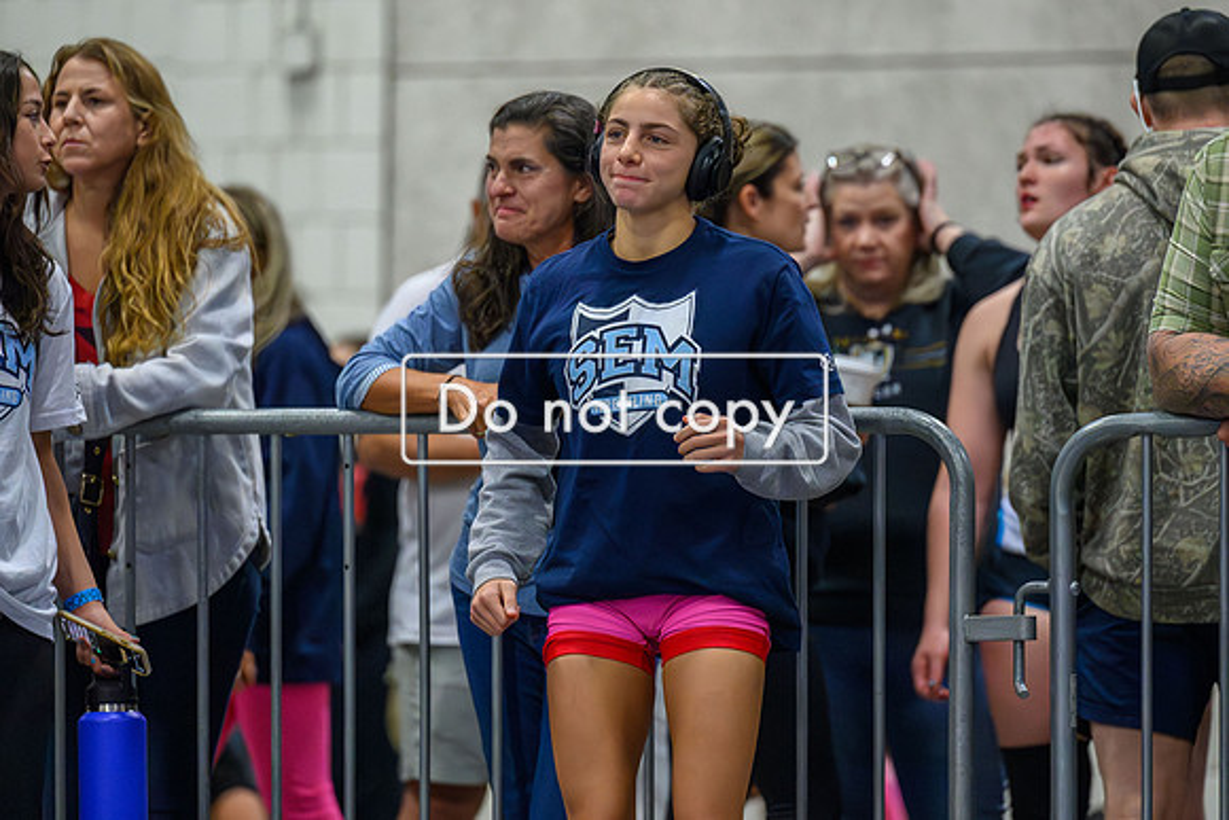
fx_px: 9234
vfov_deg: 5.1
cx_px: 641
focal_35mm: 270
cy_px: 328
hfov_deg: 7.6
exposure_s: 1/800
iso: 11400
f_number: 2.8
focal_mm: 200
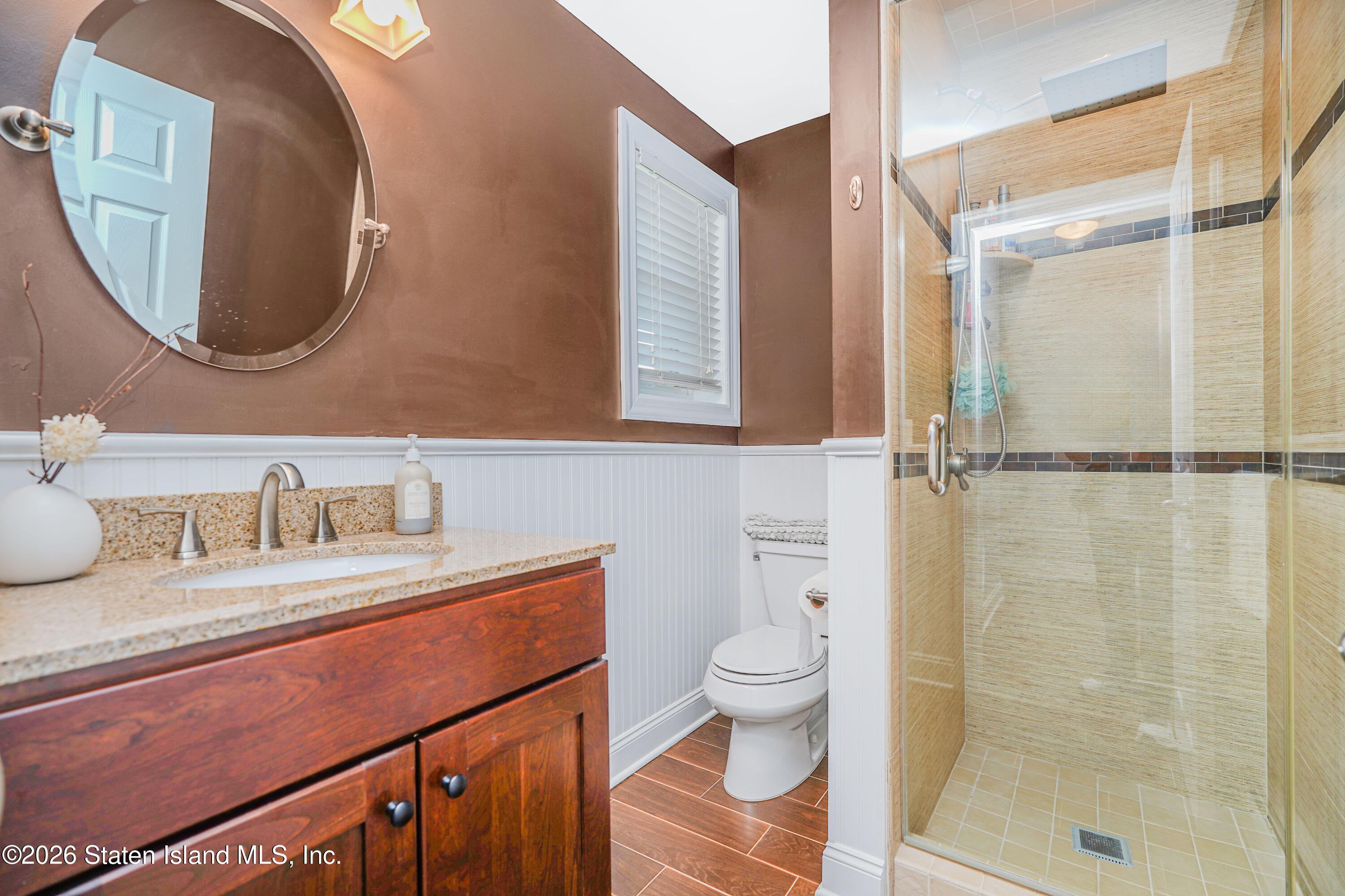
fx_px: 598
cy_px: 448
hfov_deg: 96.7
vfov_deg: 73.7
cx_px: 672
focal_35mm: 16
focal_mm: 16
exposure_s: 1/13
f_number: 4
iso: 50
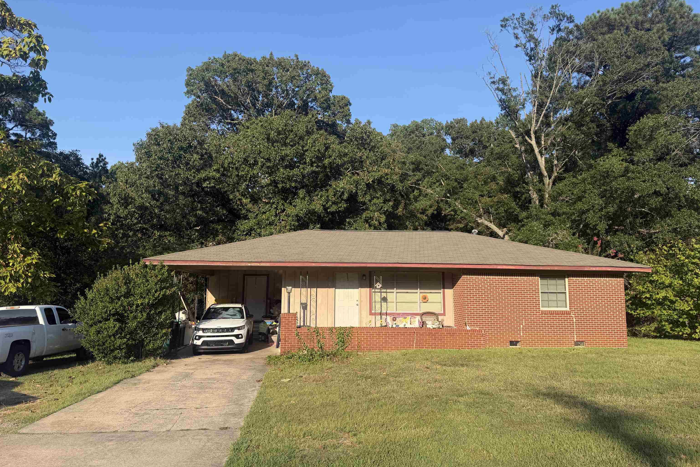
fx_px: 486
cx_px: 350
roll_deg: -0.3
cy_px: 226
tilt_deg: +7.7
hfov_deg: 71.5
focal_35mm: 25
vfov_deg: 51.3
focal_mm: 6.76
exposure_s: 1/2907
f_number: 1.78
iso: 80
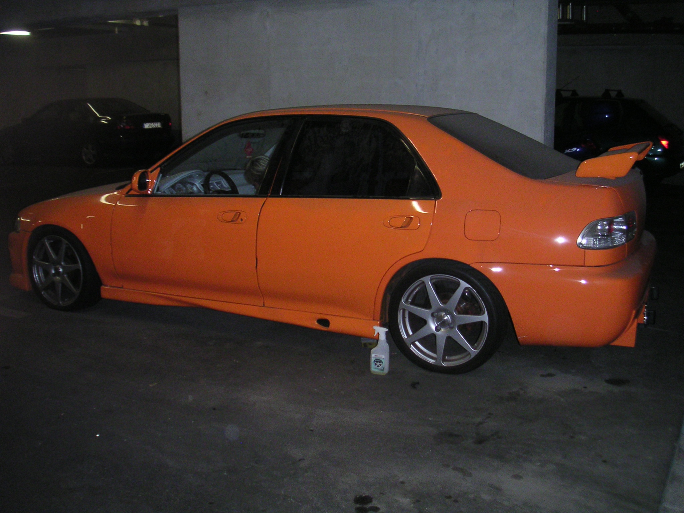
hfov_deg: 50.1
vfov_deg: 38.7
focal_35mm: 37
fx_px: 731
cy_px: 256
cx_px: 342
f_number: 2.8
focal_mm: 5.7
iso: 160
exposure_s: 1/45
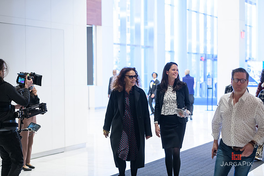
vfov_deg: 19.5
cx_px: 132
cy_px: 88
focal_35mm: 70
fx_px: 513
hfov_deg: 28.8
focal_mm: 70
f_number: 3.2
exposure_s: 1/125
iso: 1250
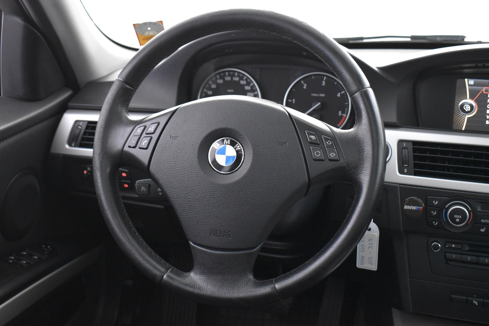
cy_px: 163
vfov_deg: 28.9
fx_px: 632
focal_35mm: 46
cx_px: 244
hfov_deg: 42.3
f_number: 4.2
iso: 3200
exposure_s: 1/10
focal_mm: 31
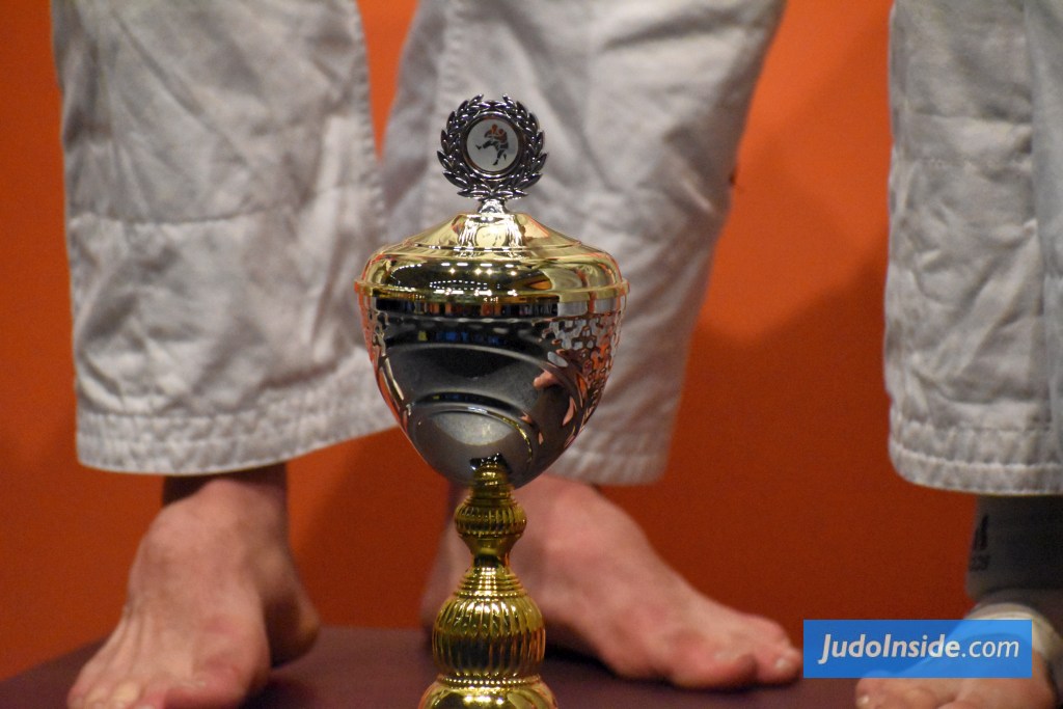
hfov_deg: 5.7
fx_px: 10631
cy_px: 354
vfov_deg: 3.8
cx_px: 532
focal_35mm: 360
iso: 12800
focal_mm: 240
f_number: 7.1
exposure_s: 1/500
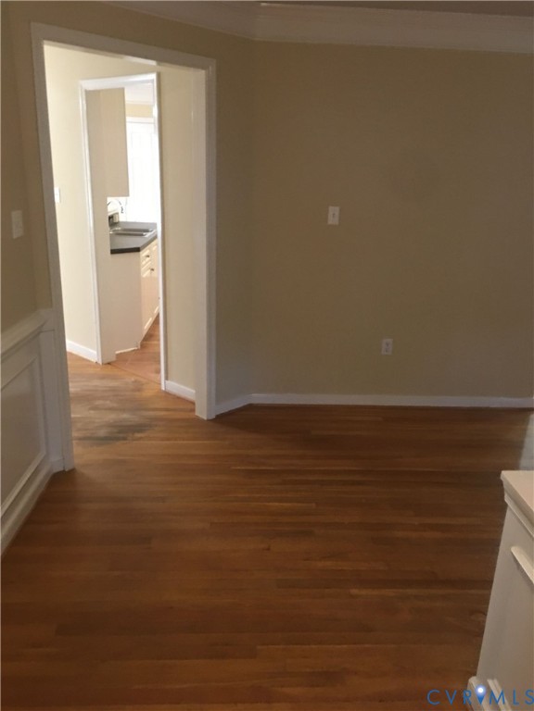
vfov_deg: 61.7
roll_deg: -4.4
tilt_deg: -16.4
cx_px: 267
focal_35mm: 29
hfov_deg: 48.2
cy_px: 356
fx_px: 596
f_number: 2.2
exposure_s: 1/15
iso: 125
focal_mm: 4.15
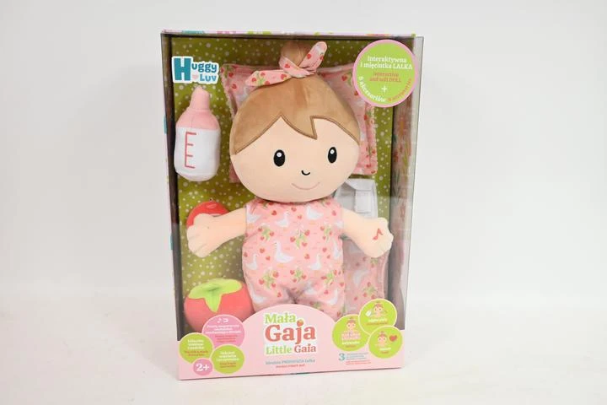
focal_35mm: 33
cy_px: 202
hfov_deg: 57.2
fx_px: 556
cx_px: 304
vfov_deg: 40.0
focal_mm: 22
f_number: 4
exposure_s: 1/160
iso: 400
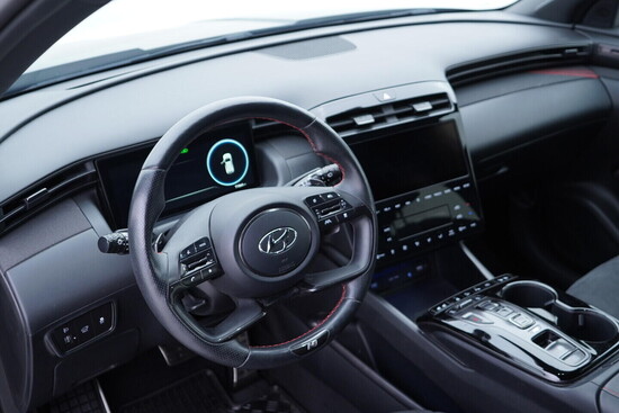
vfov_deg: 36.9
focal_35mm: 36
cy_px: 206
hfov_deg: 53.1
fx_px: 619
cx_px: 310
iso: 250
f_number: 2.8
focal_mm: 24
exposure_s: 1/40
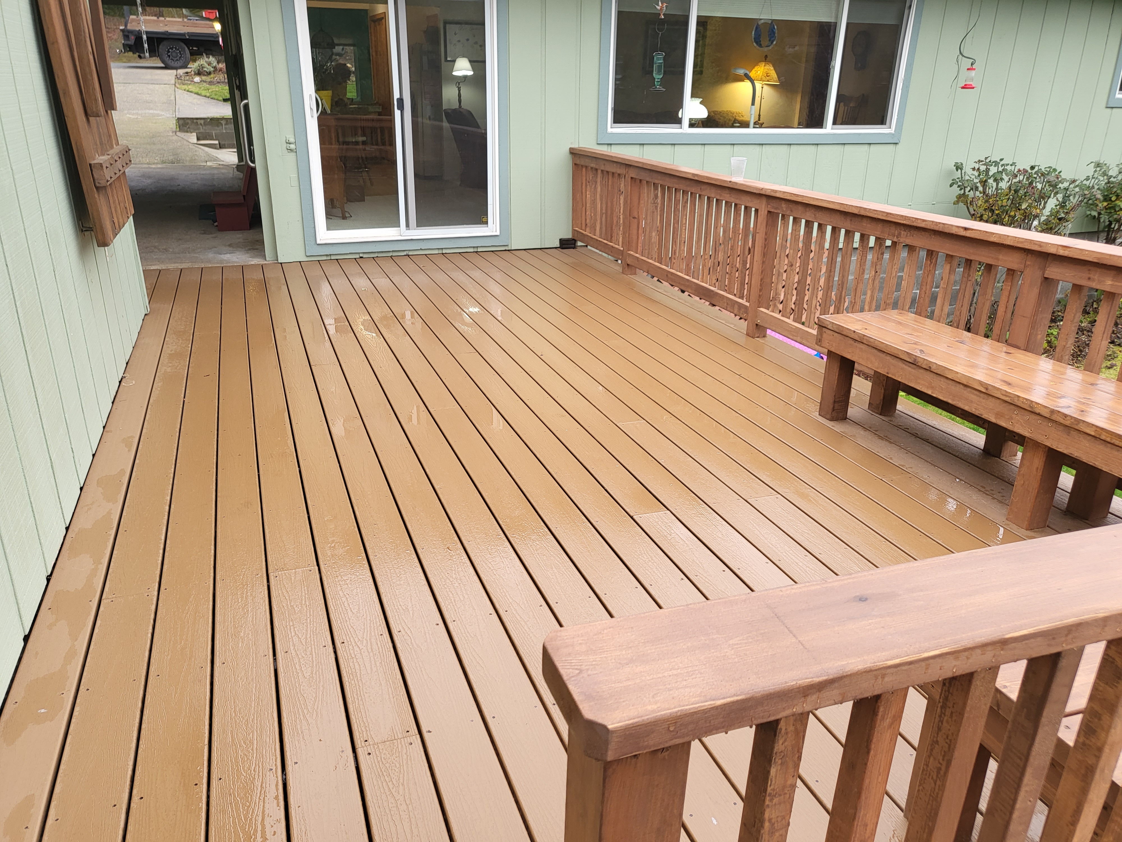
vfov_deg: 53.1
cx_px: 561
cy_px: 421
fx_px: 843
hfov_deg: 67.3
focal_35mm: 26
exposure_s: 1/100
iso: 64
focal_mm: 4.25
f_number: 1.8
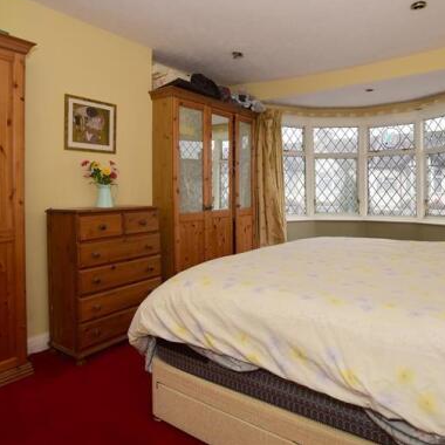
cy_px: 190
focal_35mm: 22
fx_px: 320
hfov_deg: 68.9
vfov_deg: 69.3
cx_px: 269
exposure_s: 1/13
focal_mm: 10
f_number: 7.1
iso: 200
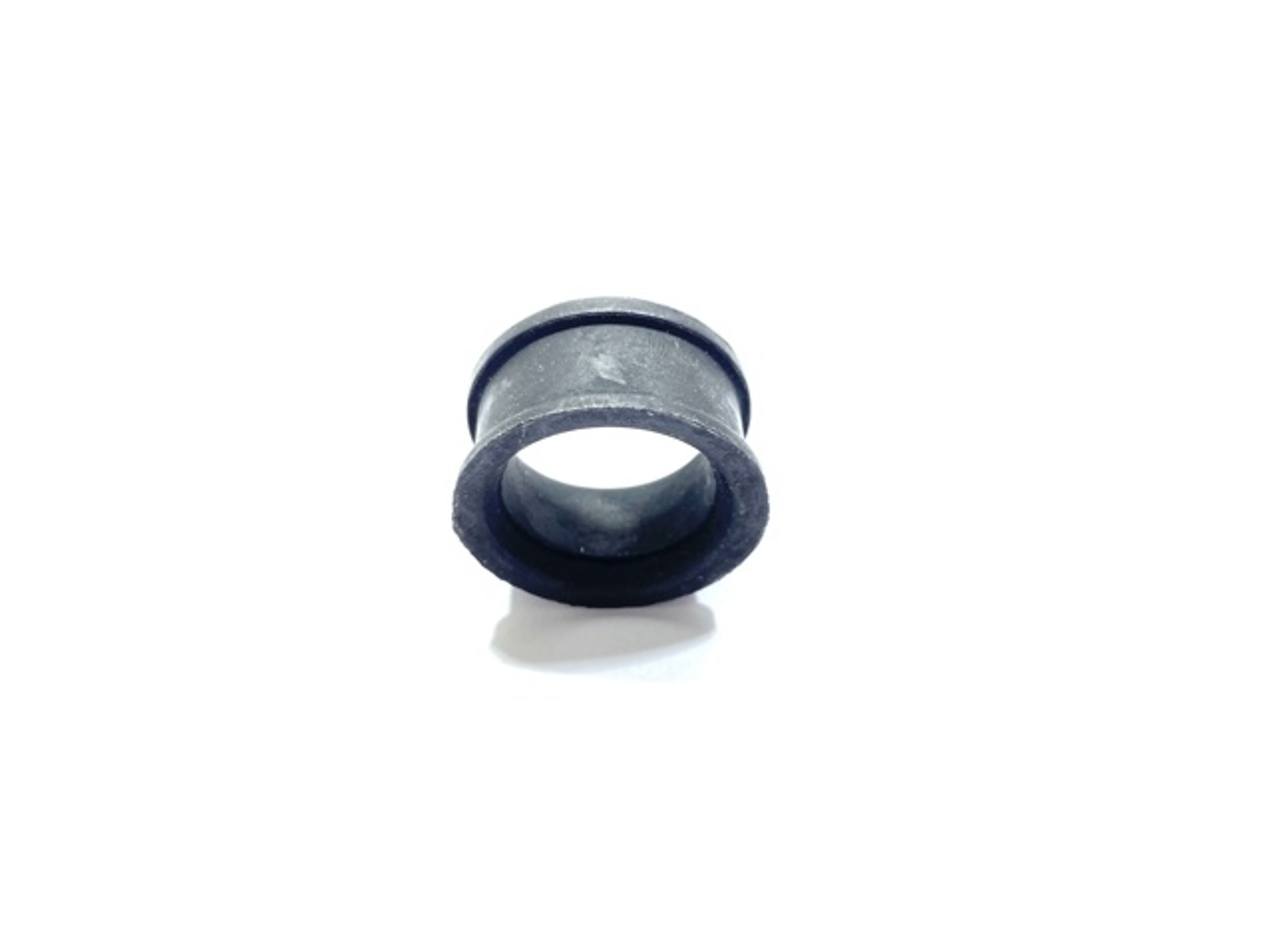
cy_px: 476
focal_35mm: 26
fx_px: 955
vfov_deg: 53.0
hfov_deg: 67.3
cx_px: 636
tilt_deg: -47.4
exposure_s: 1/100
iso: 32
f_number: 1.8
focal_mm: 4.25
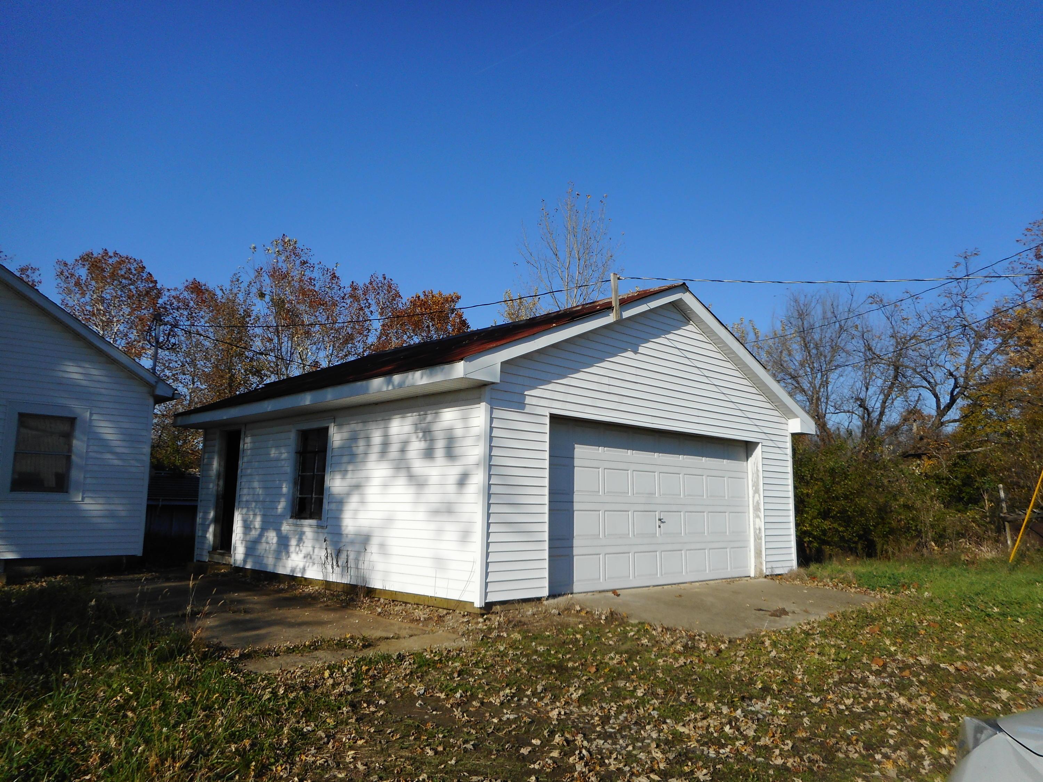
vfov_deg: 54.9
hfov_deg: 69.4
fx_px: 753
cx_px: 522
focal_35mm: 25
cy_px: 391
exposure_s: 1/1000
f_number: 3.7
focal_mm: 4.5
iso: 80
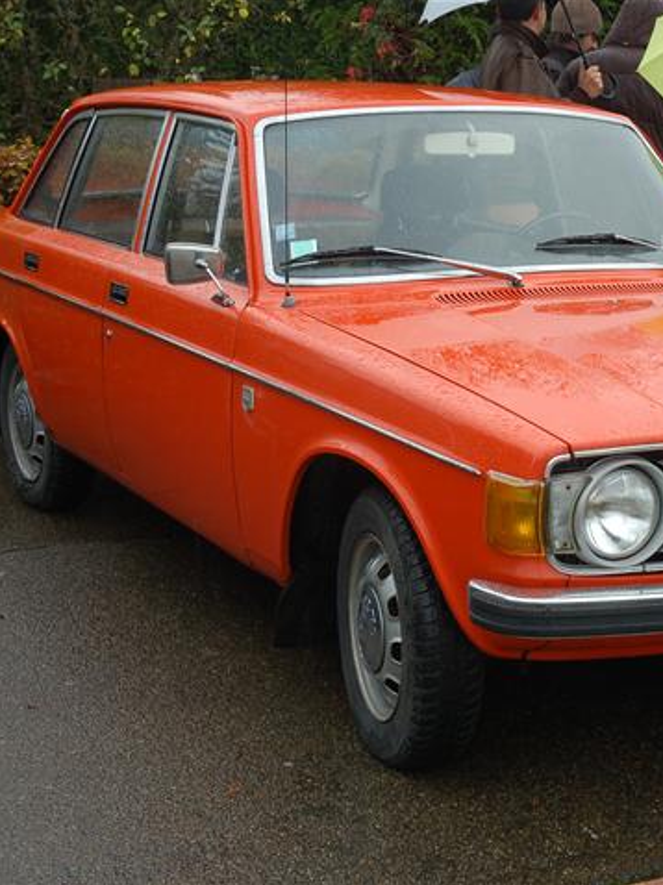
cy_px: 442
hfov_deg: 19.6
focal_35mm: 74
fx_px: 1891
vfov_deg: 26.3
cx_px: 547
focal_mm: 34
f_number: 5.6
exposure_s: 1/125
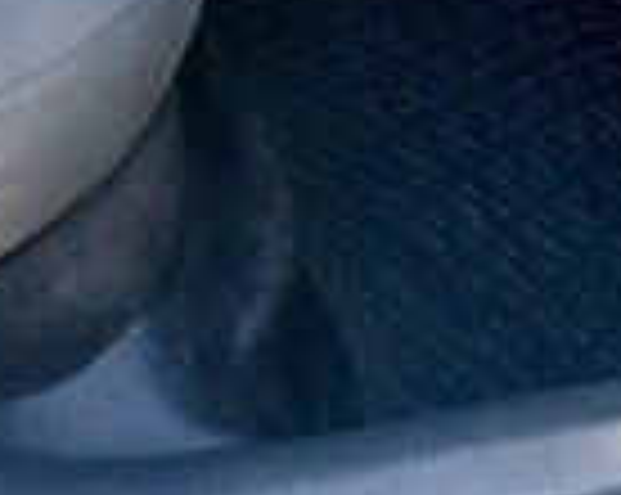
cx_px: -58
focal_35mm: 102
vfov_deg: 13.0
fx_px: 1872
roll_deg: -2.6
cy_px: -500
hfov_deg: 18.2
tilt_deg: -24.1
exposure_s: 1/33
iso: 80
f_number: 2.2
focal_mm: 4.15
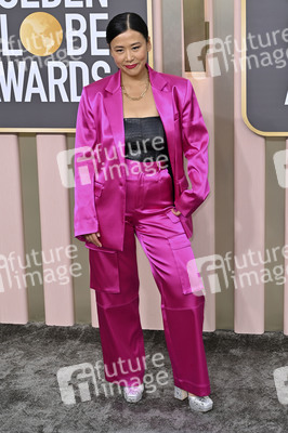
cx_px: 144
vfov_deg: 25.1
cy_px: 216
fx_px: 974
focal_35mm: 81
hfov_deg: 16.8
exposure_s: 1/200
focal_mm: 81
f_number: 8
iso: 320
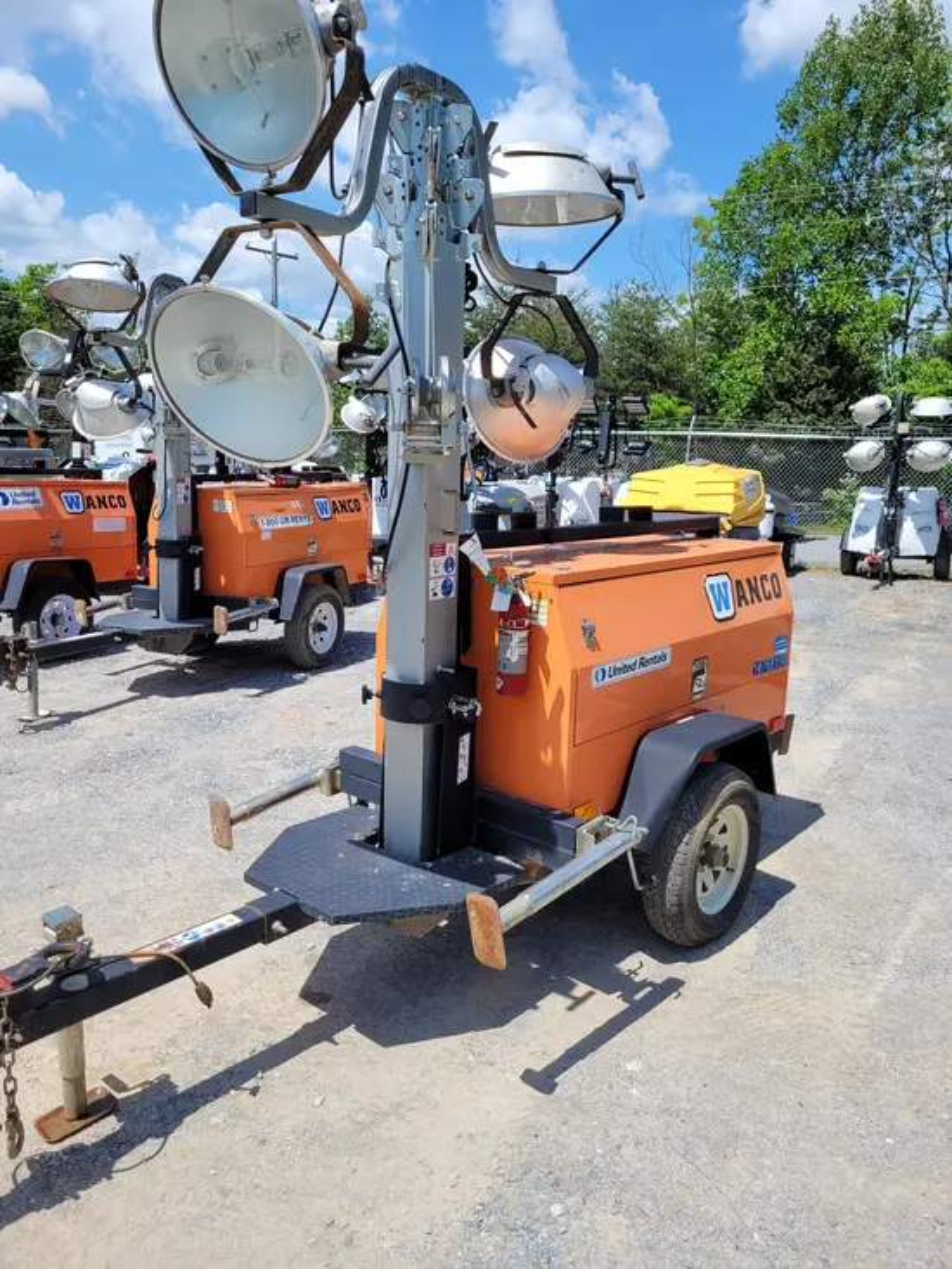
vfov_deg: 67.3
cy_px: 634
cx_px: 476
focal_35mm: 26
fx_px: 953
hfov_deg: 53.1
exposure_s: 1/2289
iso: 40
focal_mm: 5.4
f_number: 1.8
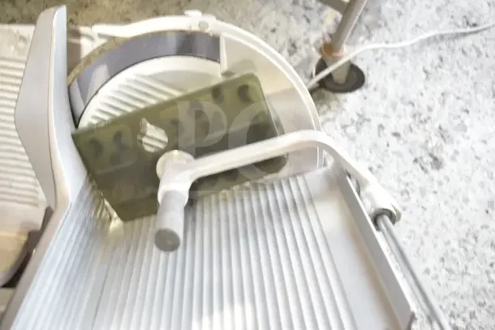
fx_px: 578
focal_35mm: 42
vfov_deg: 31.9
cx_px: 248
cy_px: 165
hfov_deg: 46.4
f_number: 4.2
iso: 360
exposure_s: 1/50
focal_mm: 28
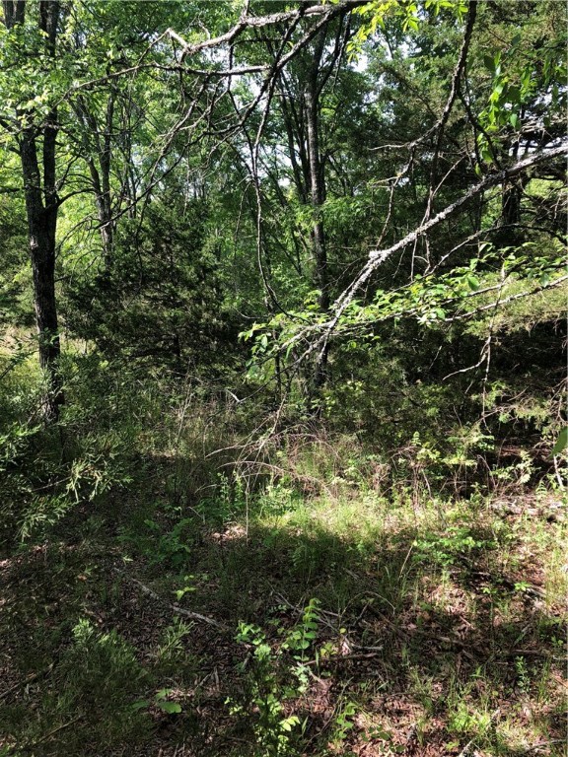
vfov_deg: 63.4
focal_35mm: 28
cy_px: 378
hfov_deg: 49.7
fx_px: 613
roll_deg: -0.1
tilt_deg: -8.1
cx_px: 284
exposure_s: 1/200
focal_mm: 3.99
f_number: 1.8
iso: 20
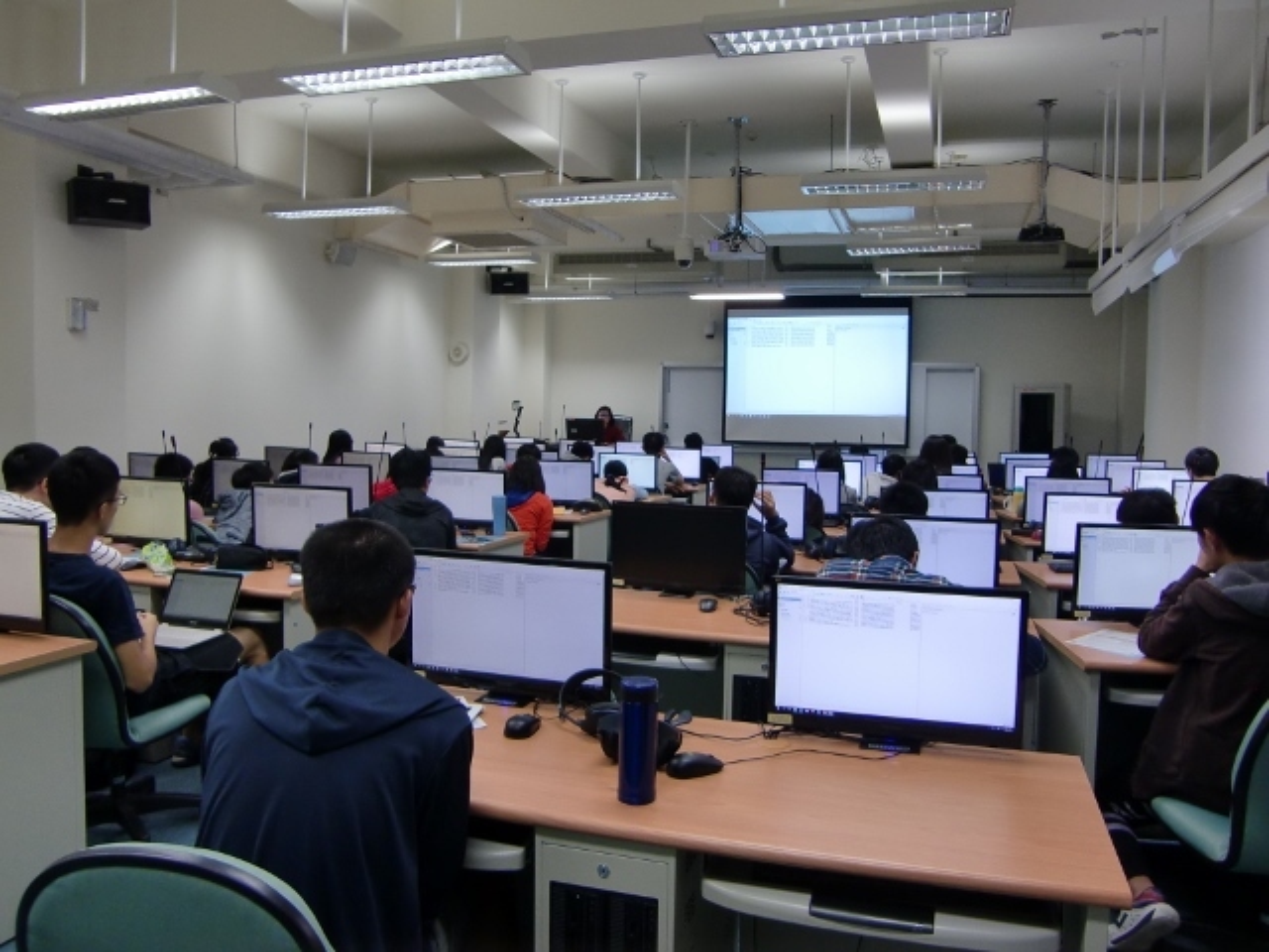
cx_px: 634
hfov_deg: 63.4
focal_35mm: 28
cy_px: 476
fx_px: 1026
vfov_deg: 49.7
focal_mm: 4.9
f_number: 2.6
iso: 125
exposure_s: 1/60
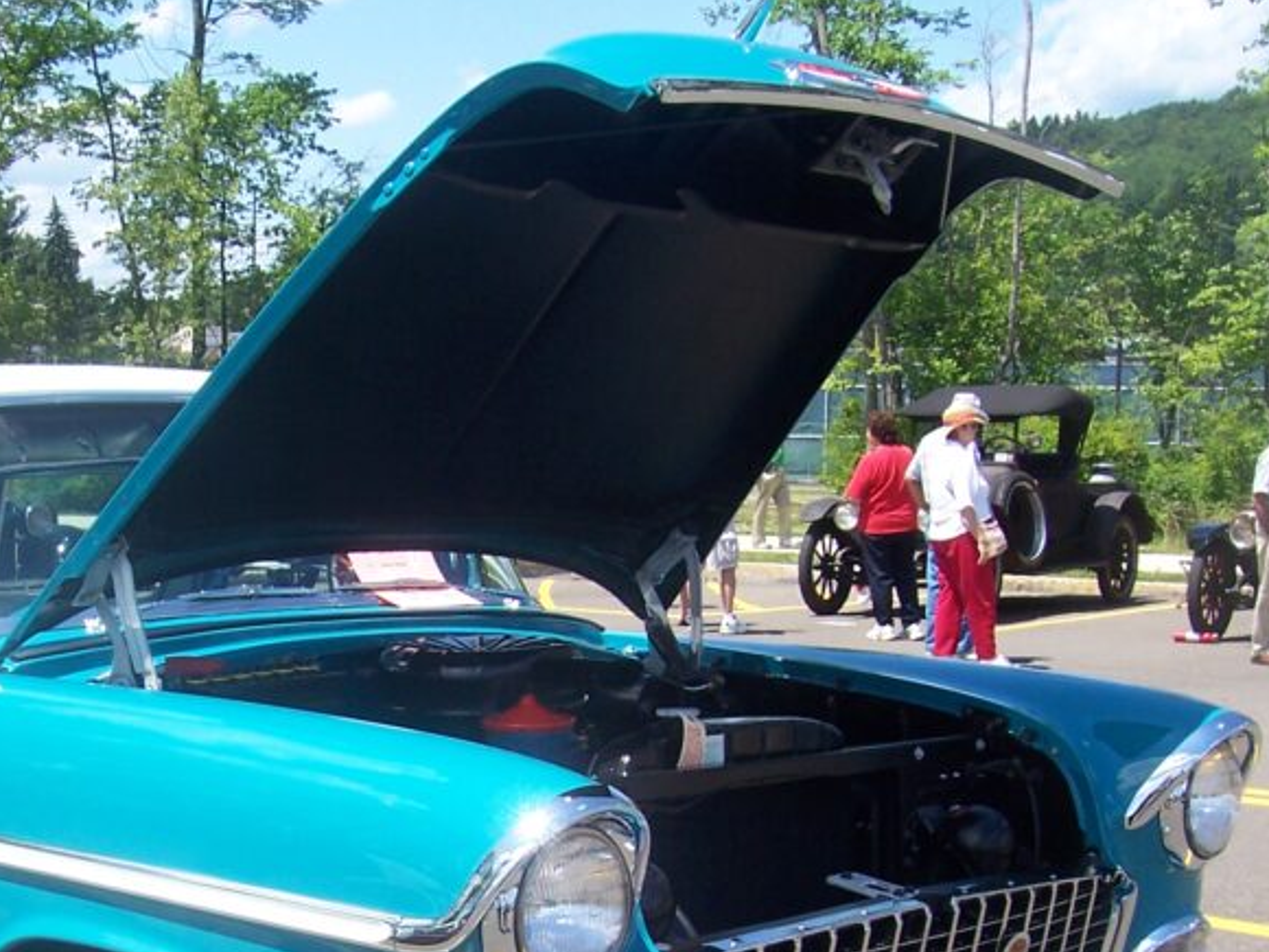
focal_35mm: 60
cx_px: 273
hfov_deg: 31.4
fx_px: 2200
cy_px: 829
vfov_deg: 23.8
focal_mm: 5.6
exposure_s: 1/350
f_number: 5.6
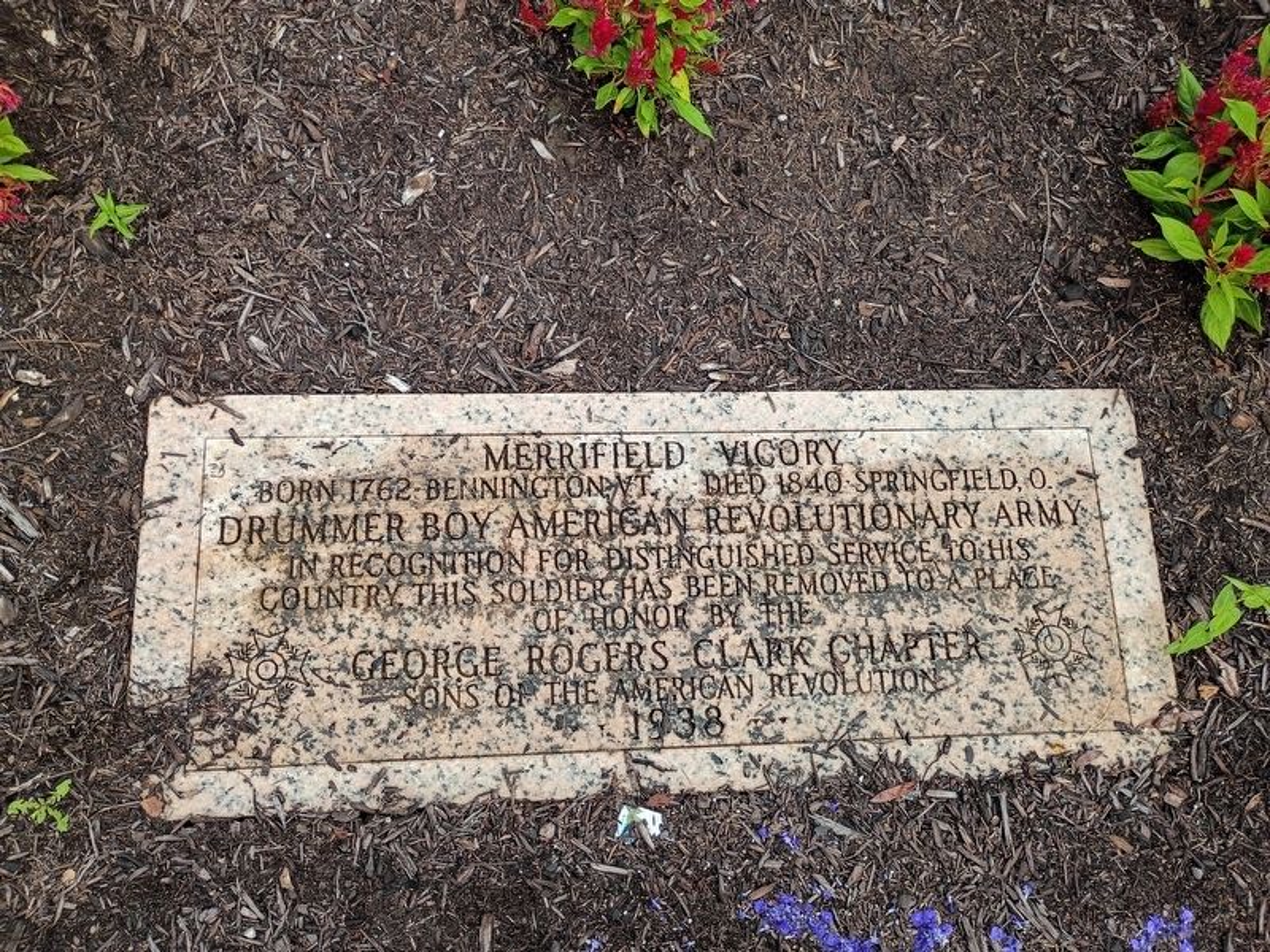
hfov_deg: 61.7
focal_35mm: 29
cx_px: 635
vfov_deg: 48.2
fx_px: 1064
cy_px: 476
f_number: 1.8
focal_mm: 4.27
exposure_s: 1/141
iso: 100
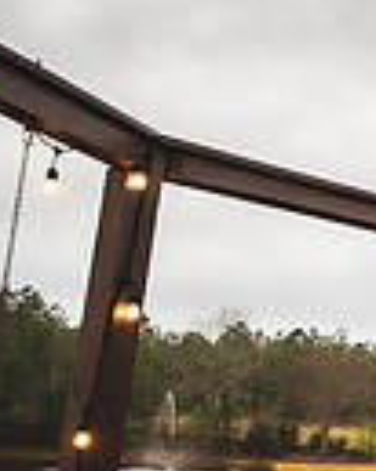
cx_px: 1014
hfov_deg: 13.1
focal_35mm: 59
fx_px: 822
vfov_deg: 30.9
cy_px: 400
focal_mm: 14
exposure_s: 1/250
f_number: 2.8
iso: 100
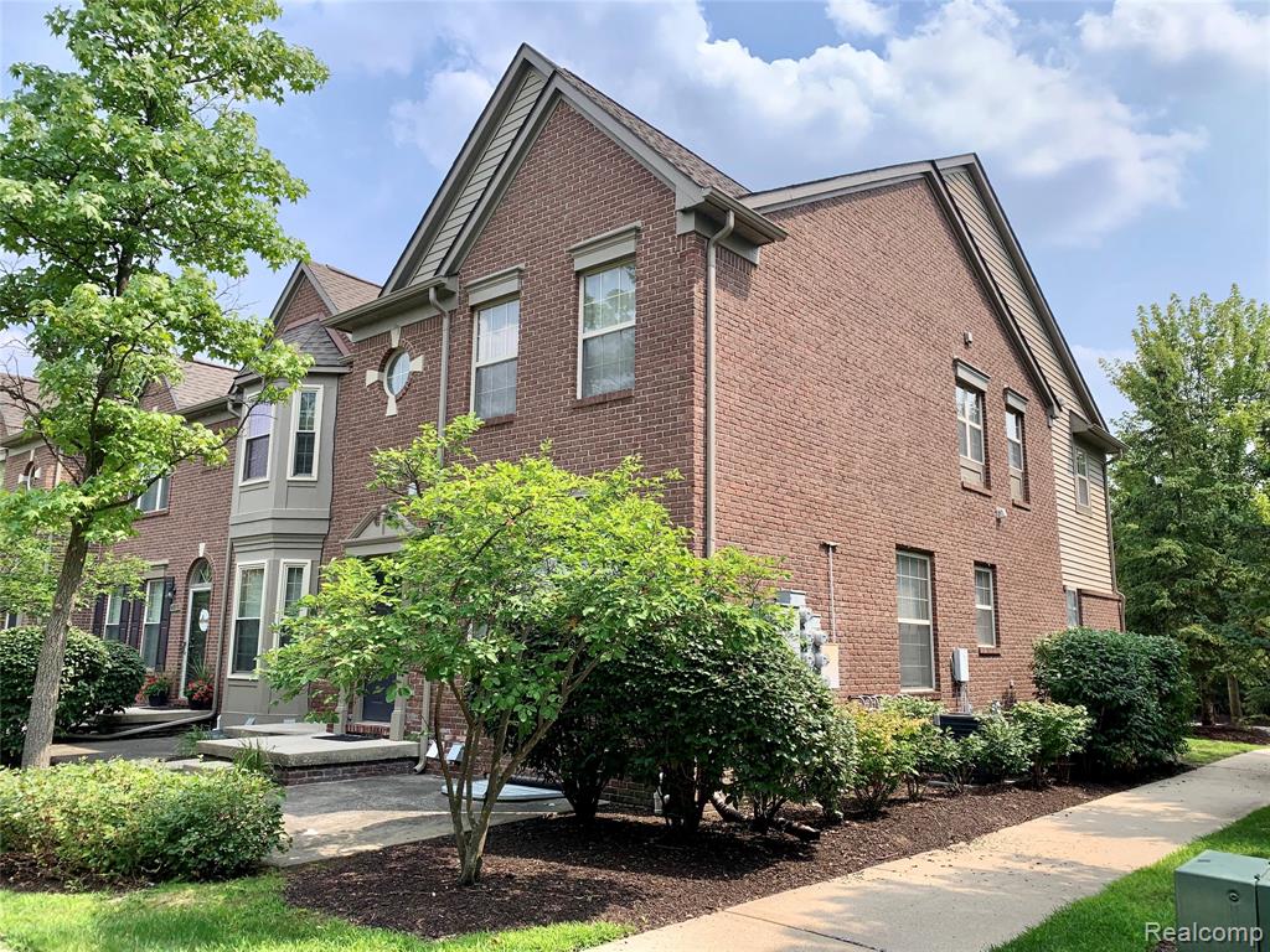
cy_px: 476
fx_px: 954
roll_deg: -0.6
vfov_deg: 53.1
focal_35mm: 26
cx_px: 635
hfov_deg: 67.3
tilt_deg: +12.2
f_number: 1.8
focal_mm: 4.25
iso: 25
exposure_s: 1/1350
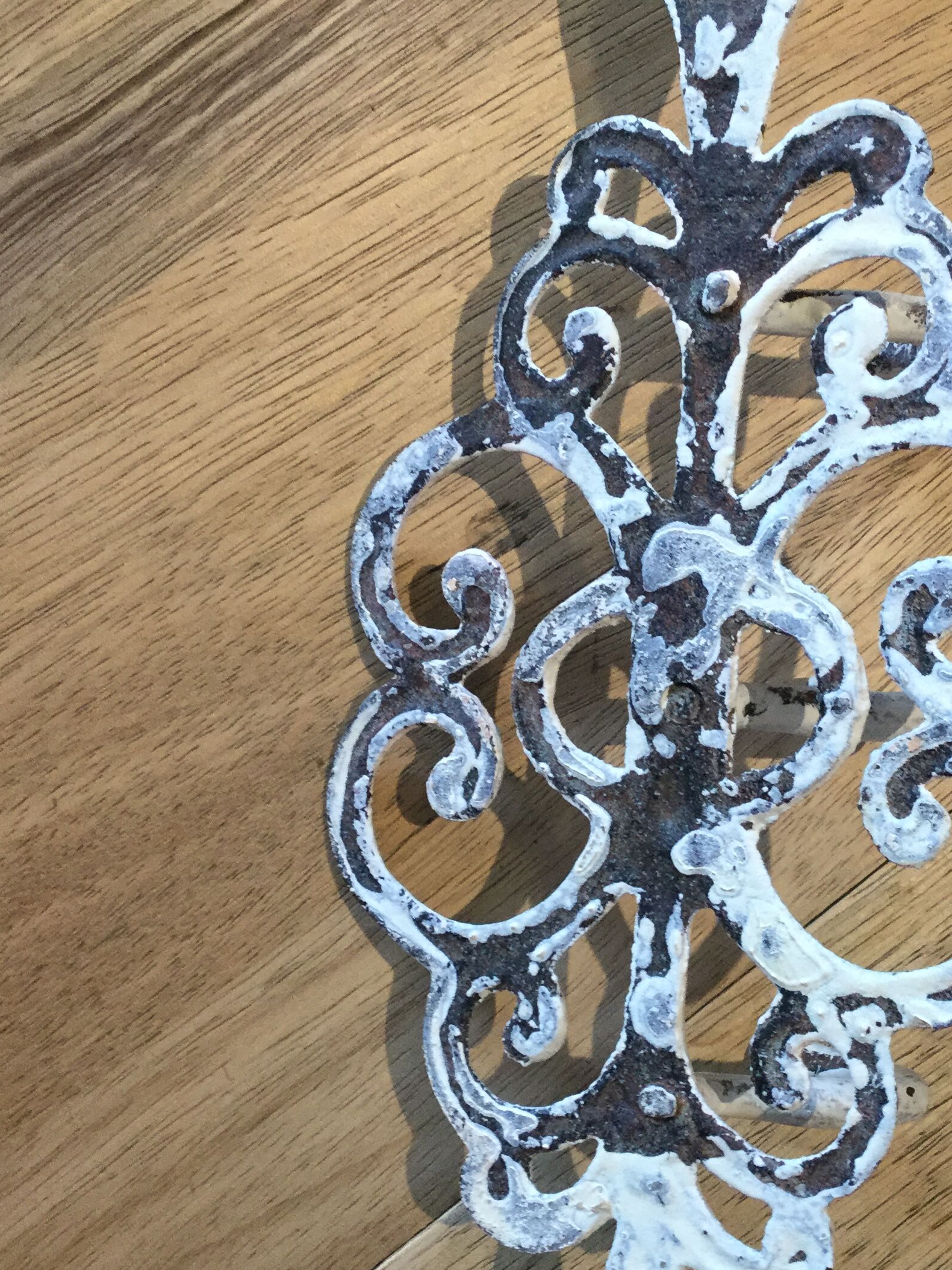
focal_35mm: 48
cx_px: 667
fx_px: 1760
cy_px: 733
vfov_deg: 39.6
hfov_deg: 30.0
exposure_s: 1/33
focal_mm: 3.3
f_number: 2.4
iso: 125
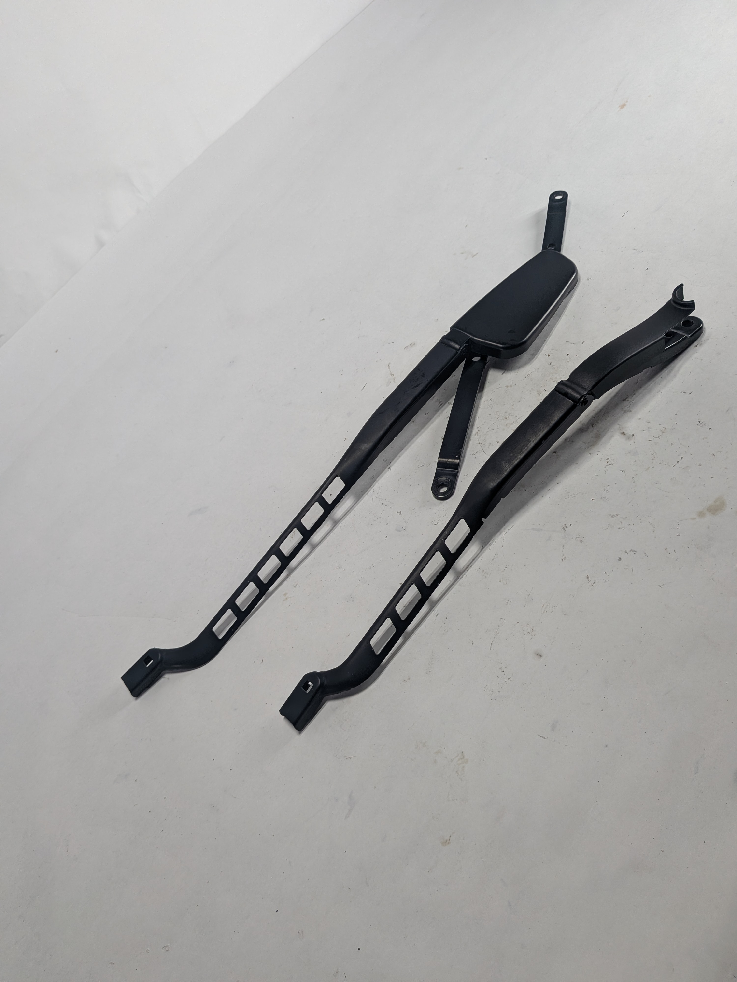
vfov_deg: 71.6
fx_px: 681
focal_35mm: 24
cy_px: 491
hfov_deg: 56.8
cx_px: 368
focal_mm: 4.53
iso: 41
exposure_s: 1/553
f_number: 1.7
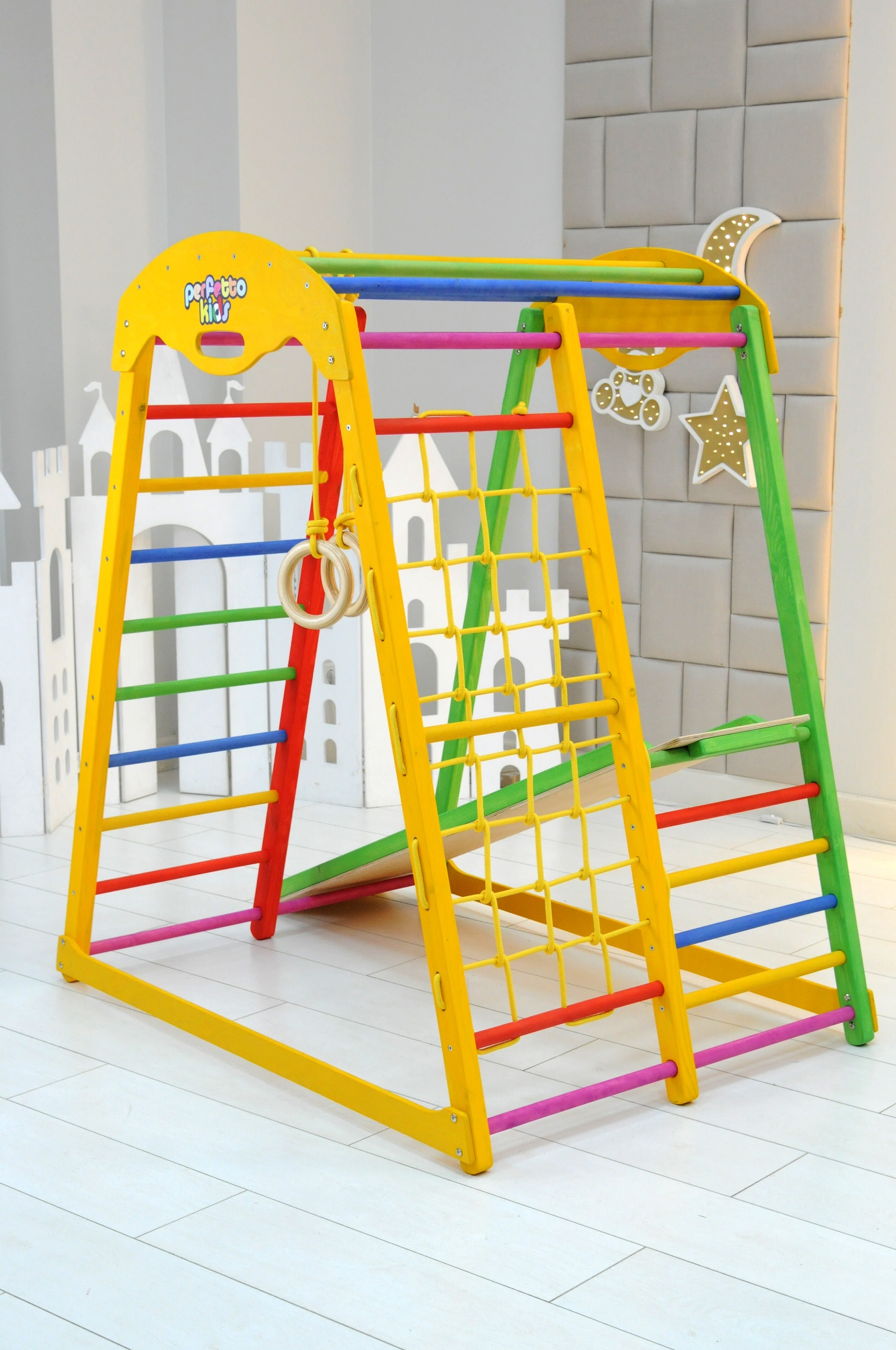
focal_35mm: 54
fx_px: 2022
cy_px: 704
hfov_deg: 25.0
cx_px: 472
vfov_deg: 36.9
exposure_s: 1/60
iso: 1000
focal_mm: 32
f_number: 5.6
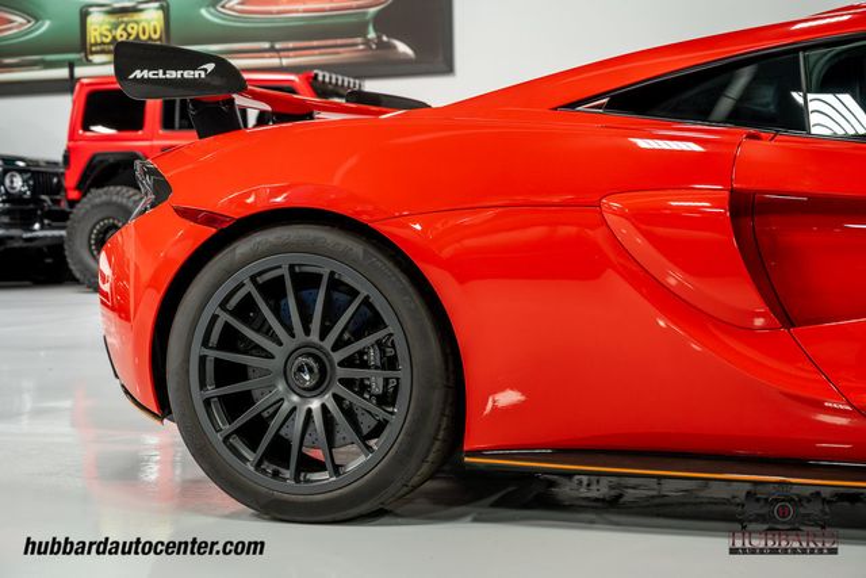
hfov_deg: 35.0
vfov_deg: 23.8
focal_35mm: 57
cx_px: 433
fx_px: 1371
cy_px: 289
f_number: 5
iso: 800
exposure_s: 1/60
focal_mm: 57
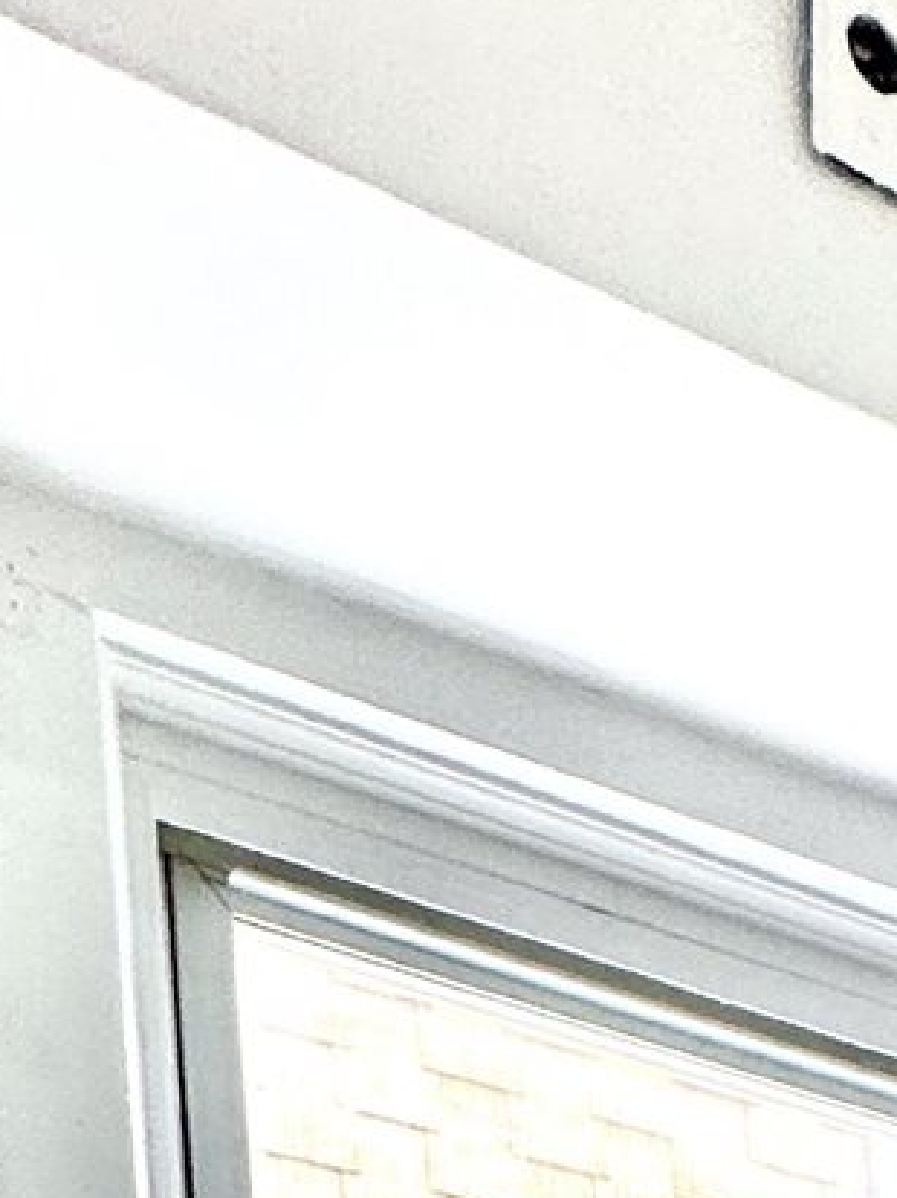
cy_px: 2943
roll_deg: -1.7
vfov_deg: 14.6
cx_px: 1646
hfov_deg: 15.9
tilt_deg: -10.8
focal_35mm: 78
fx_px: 2698
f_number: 2.2
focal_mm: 2.22
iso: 80
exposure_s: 1/120
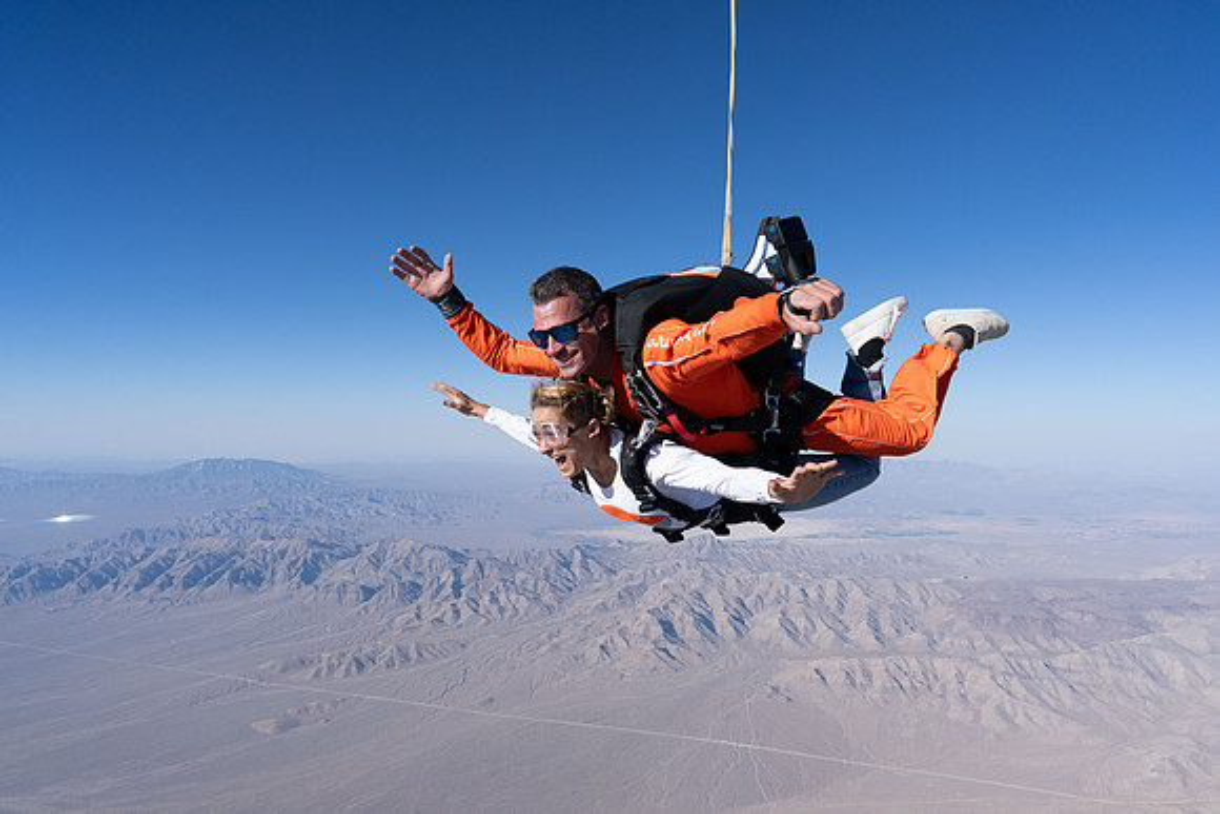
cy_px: 407
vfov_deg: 53.2
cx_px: 610
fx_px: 813
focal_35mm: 24
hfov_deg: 73.7
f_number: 10
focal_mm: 24
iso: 800
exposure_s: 1/2000
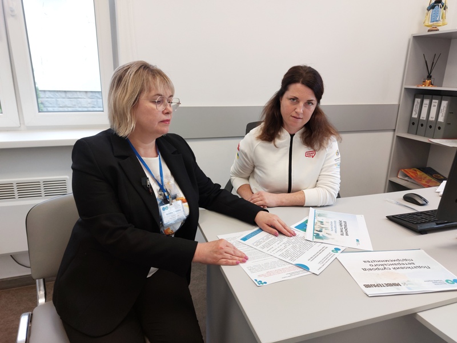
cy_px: 172
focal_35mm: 24
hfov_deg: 71.6
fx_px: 317
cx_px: 228
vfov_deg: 56.8
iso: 64
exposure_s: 1/50
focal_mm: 5.23
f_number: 1.8
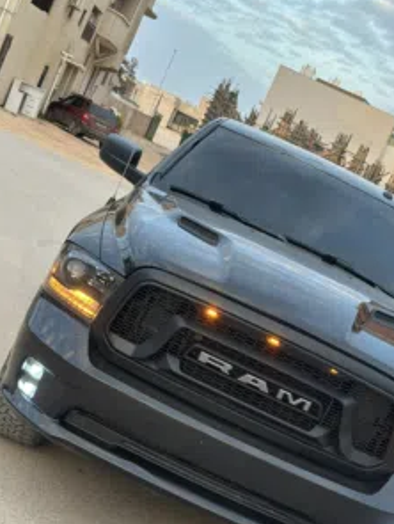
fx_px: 984
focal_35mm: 65
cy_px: 332
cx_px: 248
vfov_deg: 29.7
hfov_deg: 22.6
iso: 50
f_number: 1.78
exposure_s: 1/146
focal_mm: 6.86
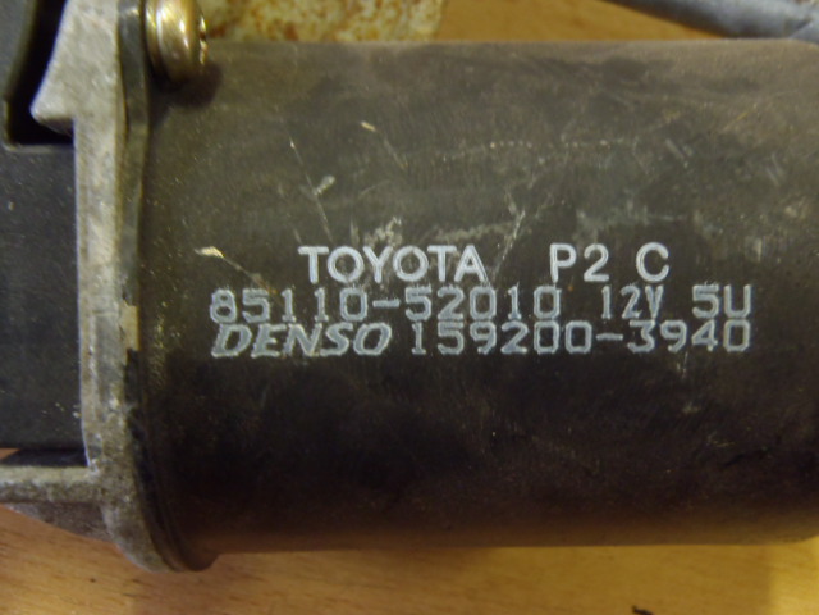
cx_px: 410
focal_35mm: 37
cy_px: 308
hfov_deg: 50.1
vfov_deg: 38.7
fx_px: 875
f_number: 4.7
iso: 400
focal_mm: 6.64
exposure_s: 1/4
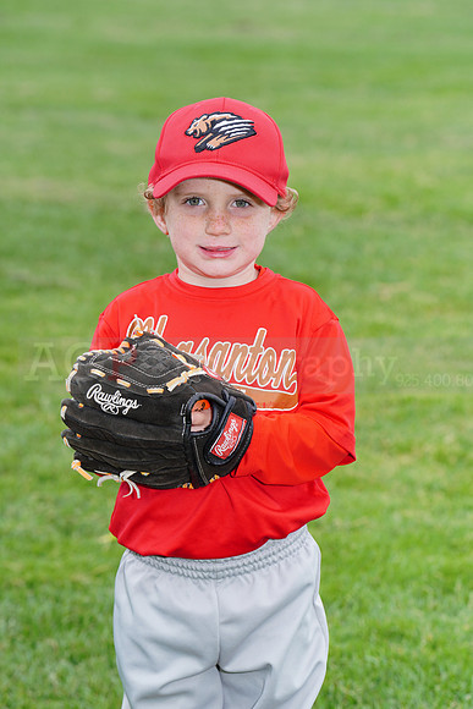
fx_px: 3939
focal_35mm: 200
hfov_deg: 6.9
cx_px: 236
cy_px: 354
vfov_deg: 10.3
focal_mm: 200
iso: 200
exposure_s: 1/200
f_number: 9
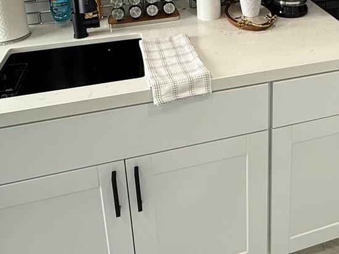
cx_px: 267
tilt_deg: -16.1
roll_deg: -0.6
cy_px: -19
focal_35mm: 41
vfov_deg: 31.6
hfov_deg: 43.8
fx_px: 402
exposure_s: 1/99
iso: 200
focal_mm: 2.22
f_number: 2.2
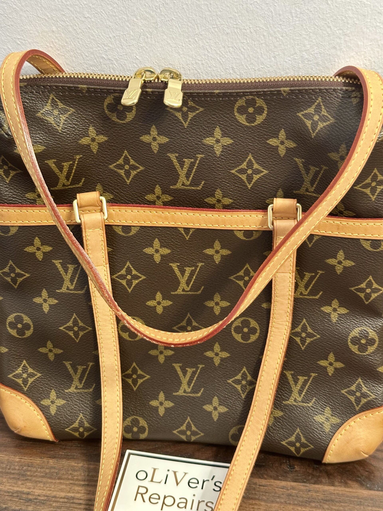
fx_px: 708
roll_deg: +1.1
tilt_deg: -39.1
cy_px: 256
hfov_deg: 30.3
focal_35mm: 48
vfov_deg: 39.7
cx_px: 192
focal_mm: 6.86
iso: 200
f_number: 1.78
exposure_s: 1/50
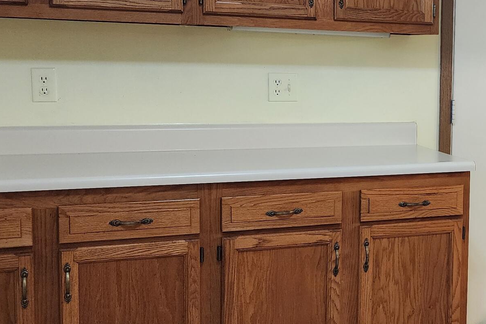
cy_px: 134
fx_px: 810
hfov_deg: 31.2
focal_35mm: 60
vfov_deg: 22.6
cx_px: 475
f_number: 1.8
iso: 640
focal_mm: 6.4
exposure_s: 1/120
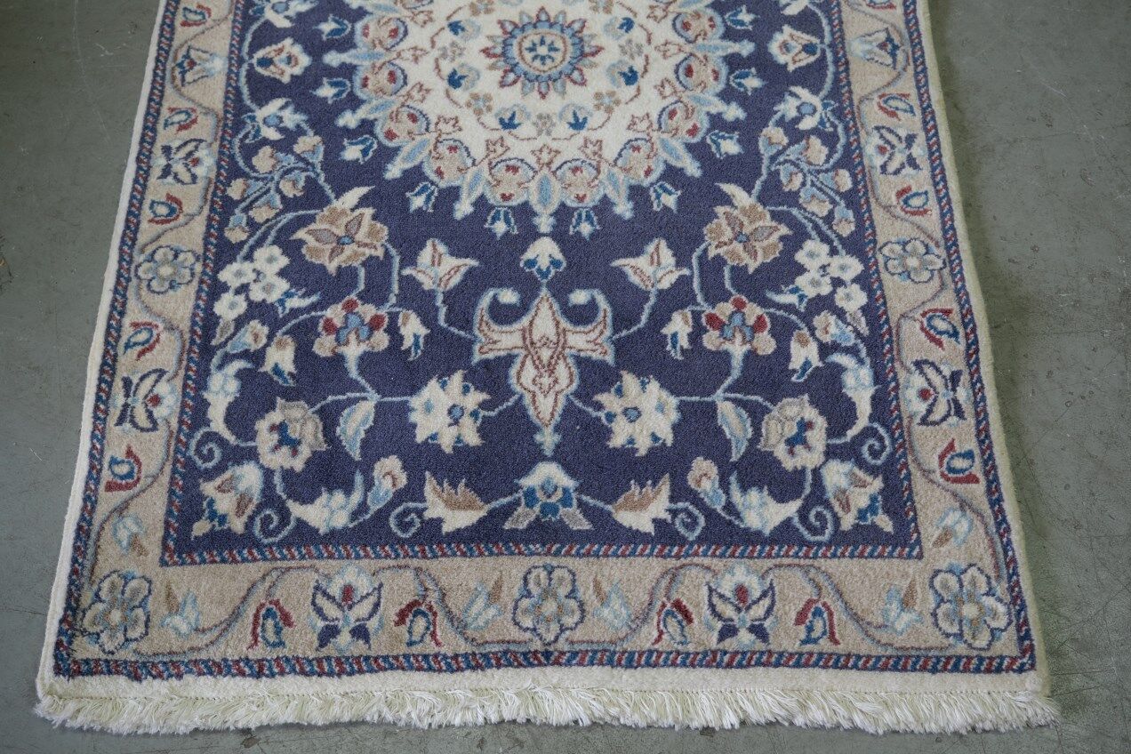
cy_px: 377
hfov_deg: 54.4
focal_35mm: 35
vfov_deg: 37.9
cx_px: 566
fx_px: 1099
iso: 1000
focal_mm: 23.5
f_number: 4
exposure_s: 1/34
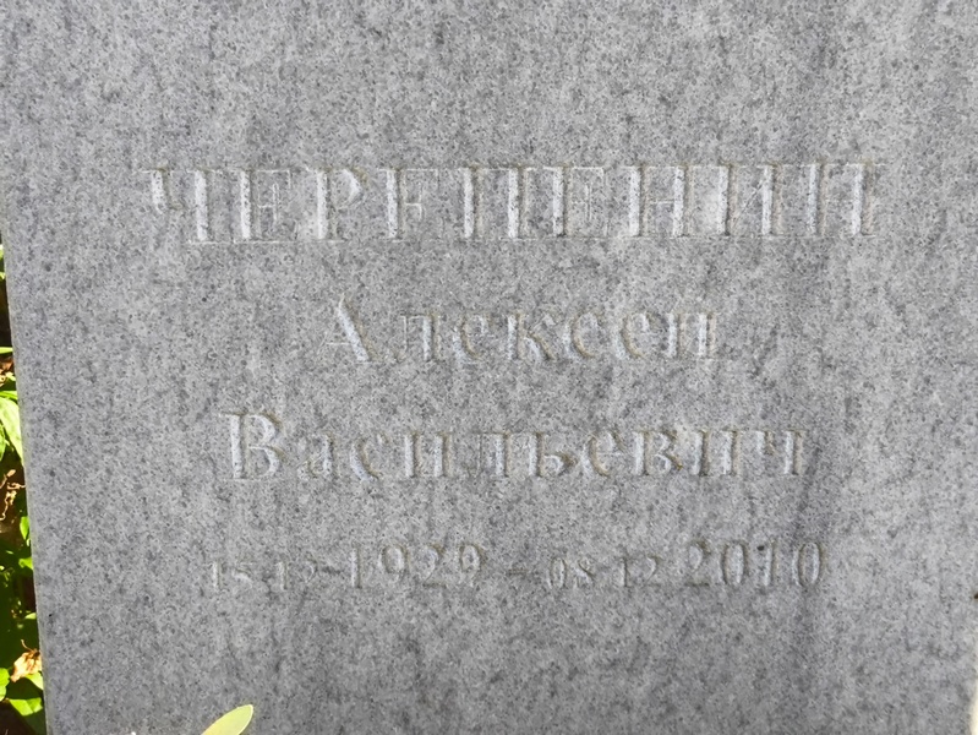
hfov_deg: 38.2
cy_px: 368
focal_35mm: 50
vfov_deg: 29.1
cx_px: 489
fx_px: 1413
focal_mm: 4.71
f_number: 1.7
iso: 50
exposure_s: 1/224
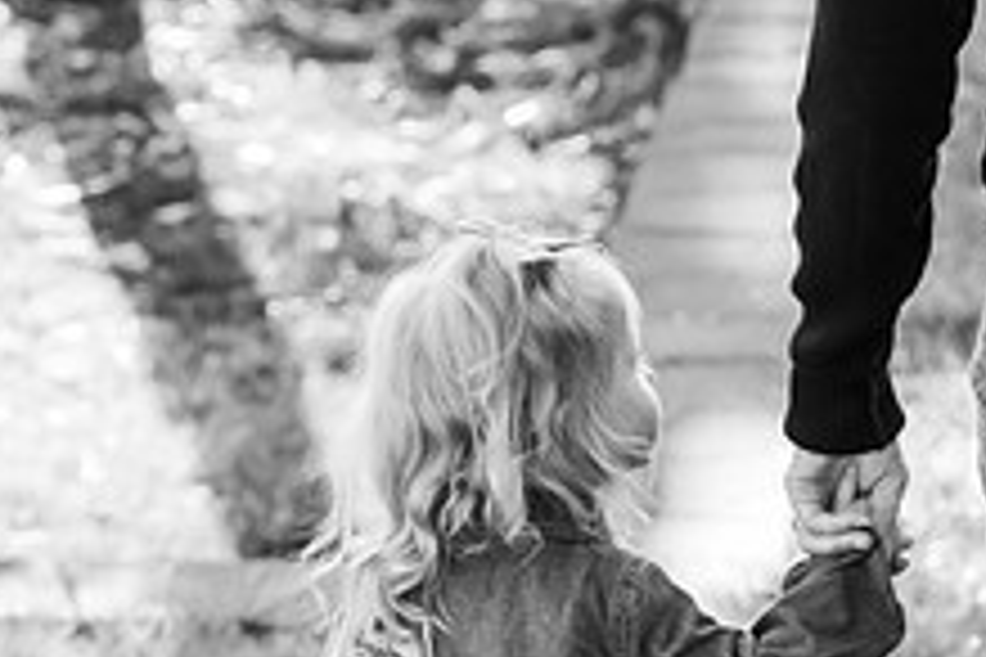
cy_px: 29
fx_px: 6901
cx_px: 986
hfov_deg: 8.1
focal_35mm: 252
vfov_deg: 5.4
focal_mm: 95
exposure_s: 1/320
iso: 1600
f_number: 6.3
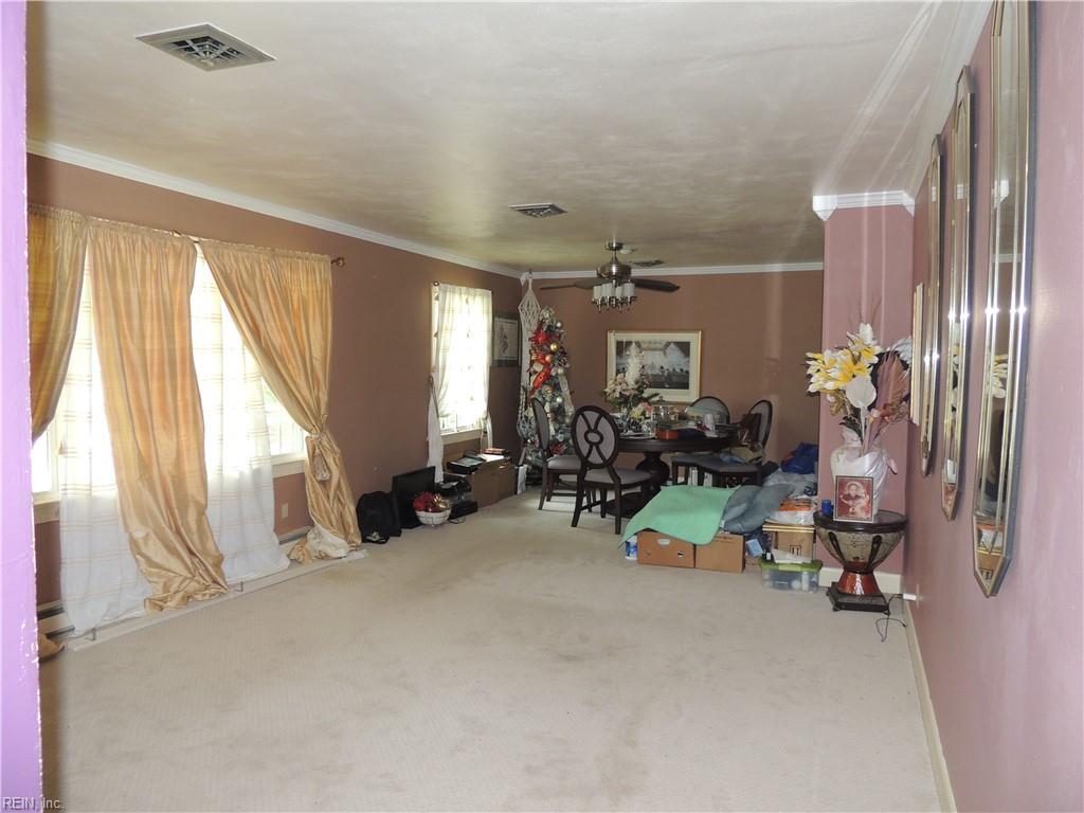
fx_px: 752
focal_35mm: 24
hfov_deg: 71.6
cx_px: 542
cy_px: 406
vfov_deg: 56.8
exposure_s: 1/30
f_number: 3
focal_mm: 4.3
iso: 200
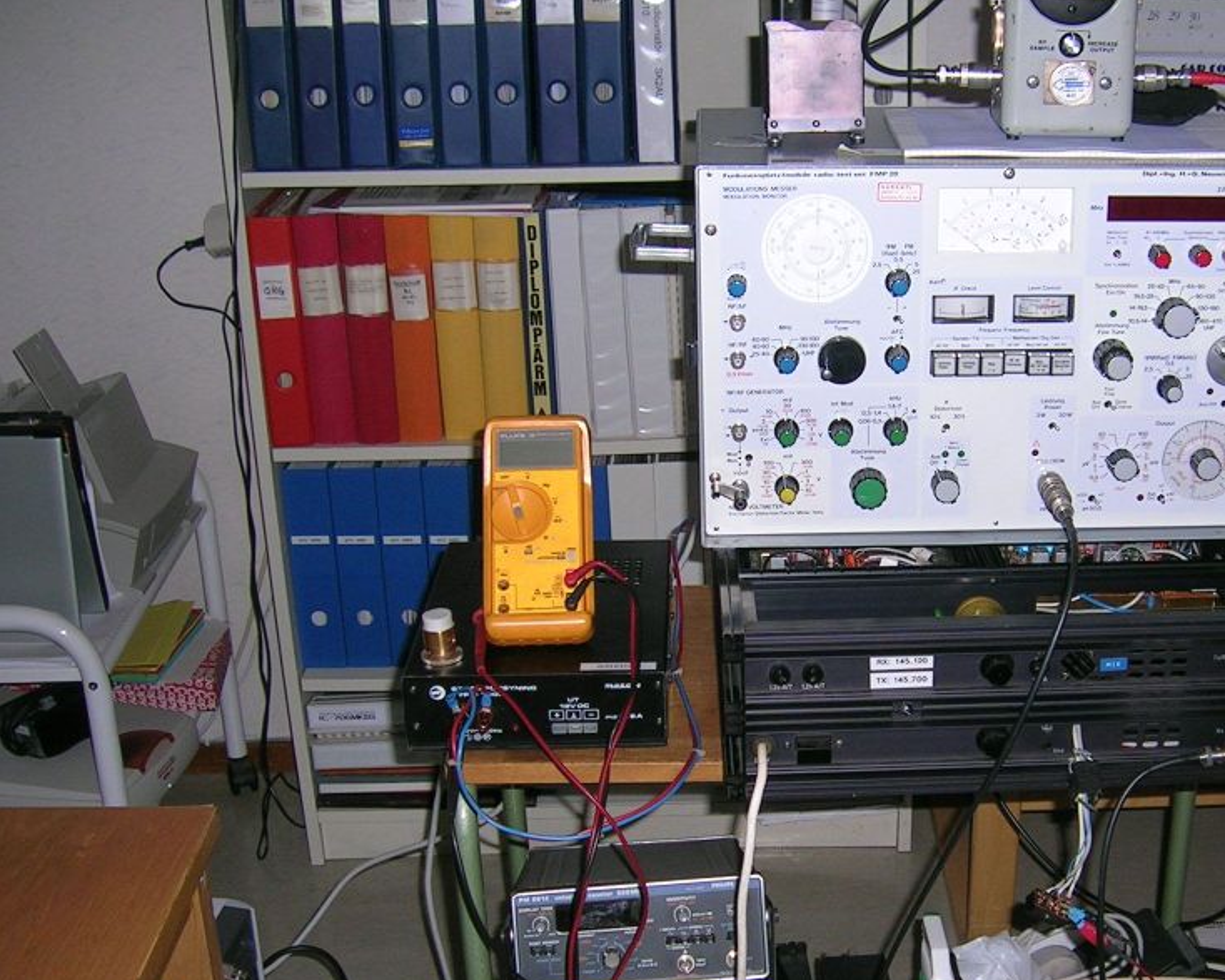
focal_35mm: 49
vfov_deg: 30.7
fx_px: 1776
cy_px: 628
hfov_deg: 37.6
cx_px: 826
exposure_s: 1/60.1
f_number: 2.8
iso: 50
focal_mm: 5.5
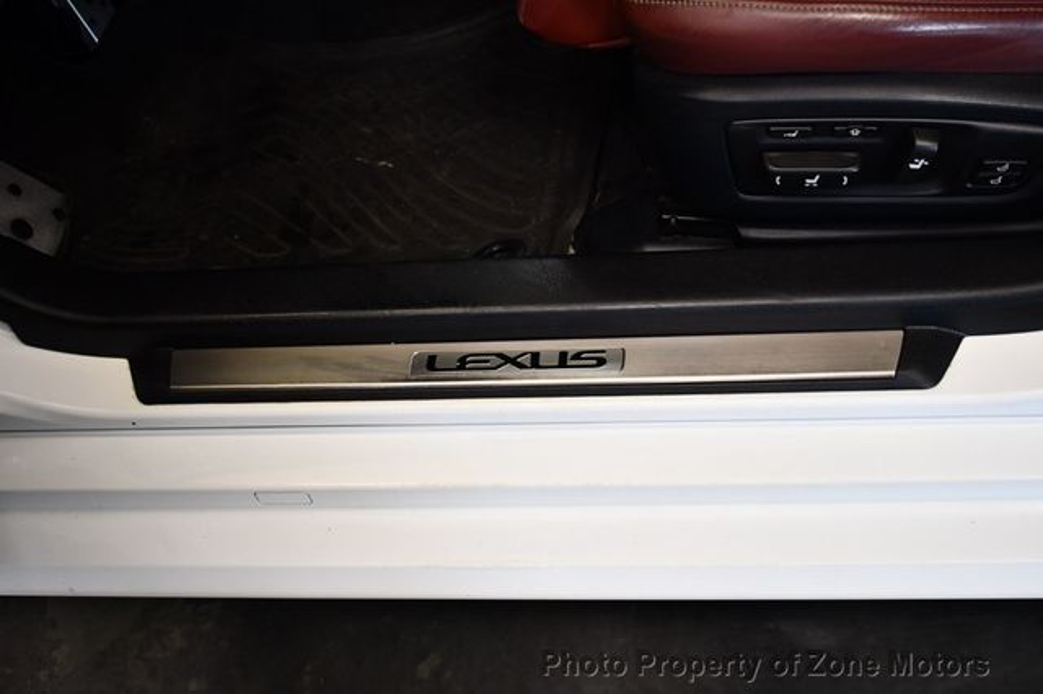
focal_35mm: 46
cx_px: 522
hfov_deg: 42.8
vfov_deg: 29.2
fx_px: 1332
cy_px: 347
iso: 1400
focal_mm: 31
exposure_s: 1/125
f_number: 4.2
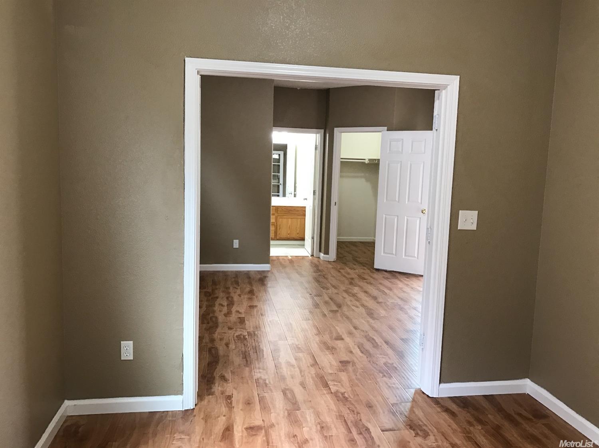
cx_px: 300
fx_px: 484
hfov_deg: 63.5
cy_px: 224
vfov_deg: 49.7
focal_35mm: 28
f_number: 1.8
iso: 40
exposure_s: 1/17
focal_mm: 3.99
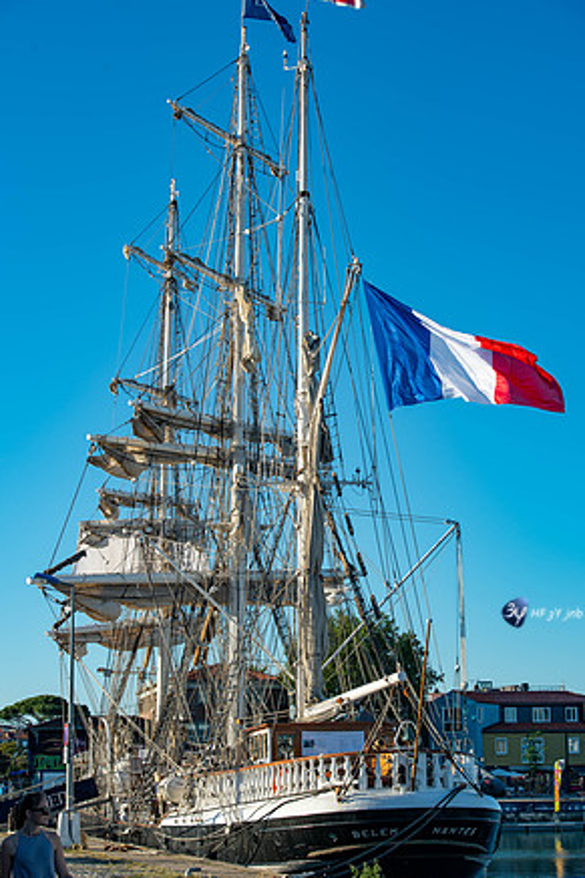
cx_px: 290
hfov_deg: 18.9
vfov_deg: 28.1
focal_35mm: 72
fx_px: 1756
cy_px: 444
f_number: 8
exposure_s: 1/250
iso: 100
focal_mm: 70
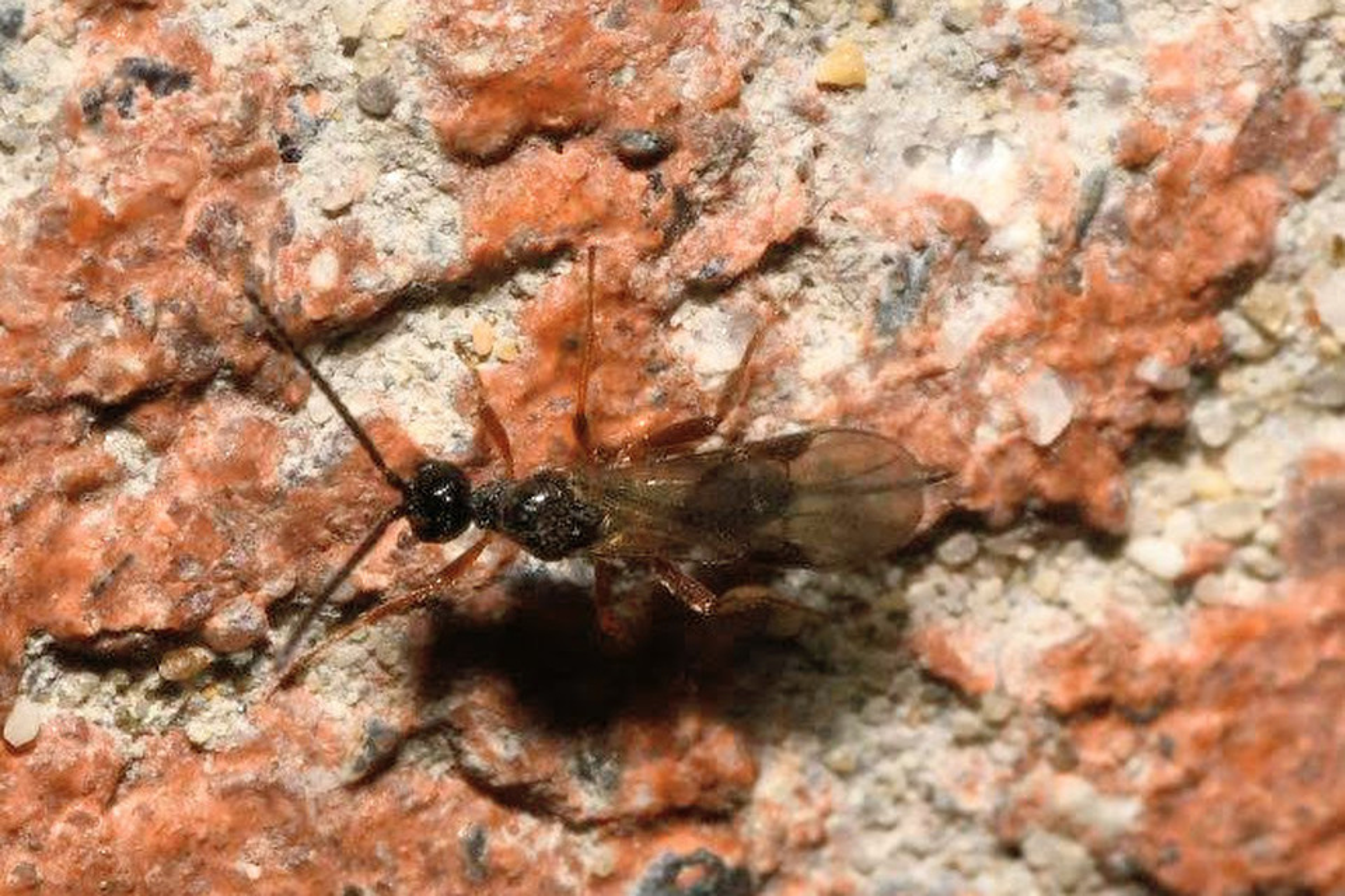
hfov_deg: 13.0
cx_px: 672
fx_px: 5884
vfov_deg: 8.7
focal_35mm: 158
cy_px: 448
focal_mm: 105
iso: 250
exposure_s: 1/60
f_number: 32
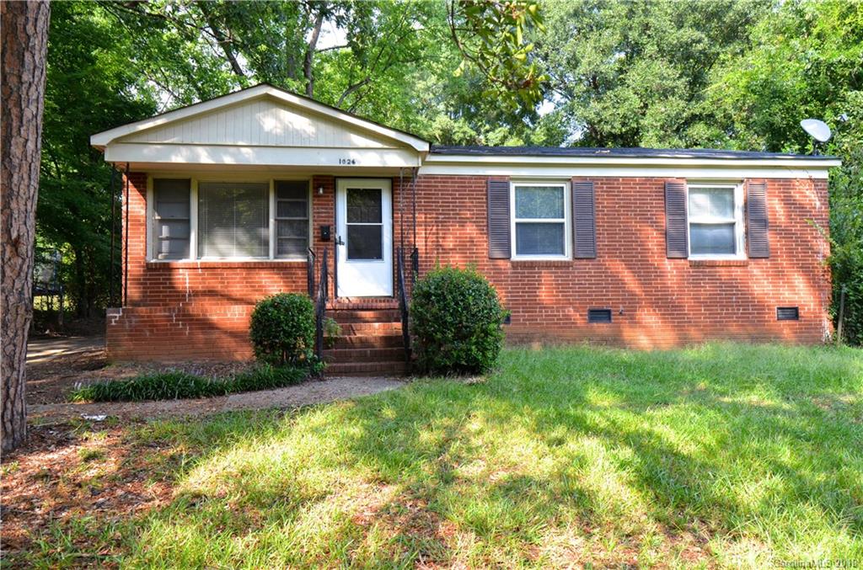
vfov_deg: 50.2
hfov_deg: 70.6
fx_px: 610
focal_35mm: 26
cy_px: 285
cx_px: 432
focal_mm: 17
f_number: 7.1
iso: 640
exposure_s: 1/200
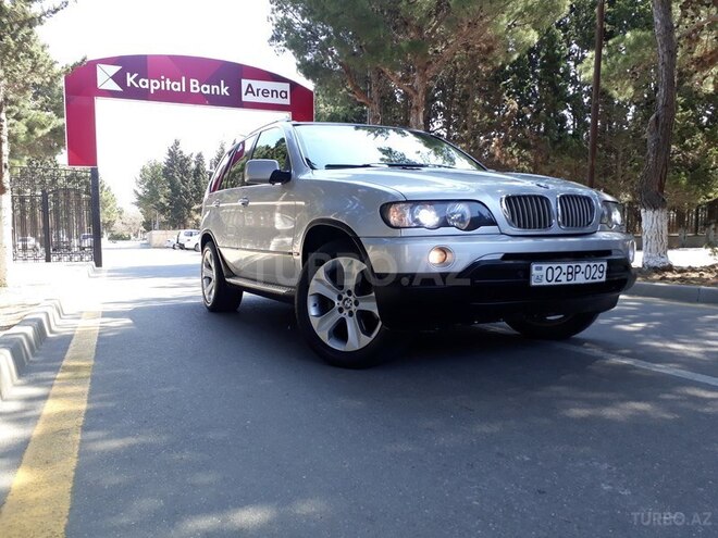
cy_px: 269
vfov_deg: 51.4
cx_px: 359
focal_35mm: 27
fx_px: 560
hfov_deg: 65.3
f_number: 1.9
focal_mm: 3.6
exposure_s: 1/211
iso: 40
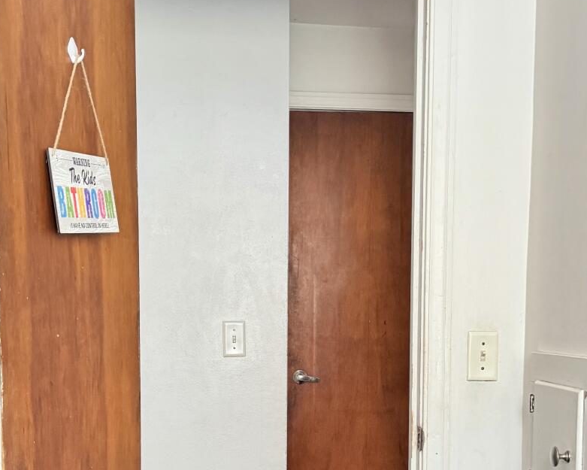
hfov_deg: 31.4
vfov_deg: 24.9
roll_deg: +0.2
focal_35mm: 60
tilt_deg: -5.5
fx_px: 1043
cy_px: 392
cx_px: 325
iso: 500
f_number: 1.78
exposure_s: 1/60
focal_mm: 6.76
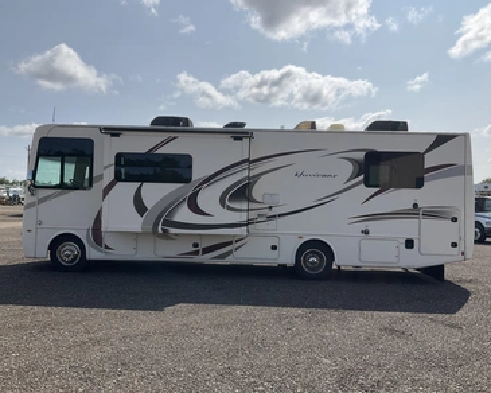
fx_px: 450
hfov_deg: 57.1
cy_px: 199
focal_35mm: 31
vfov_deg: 47.1
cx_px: 262
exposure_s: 1/3534
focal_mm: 3
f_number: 1.8
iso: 25
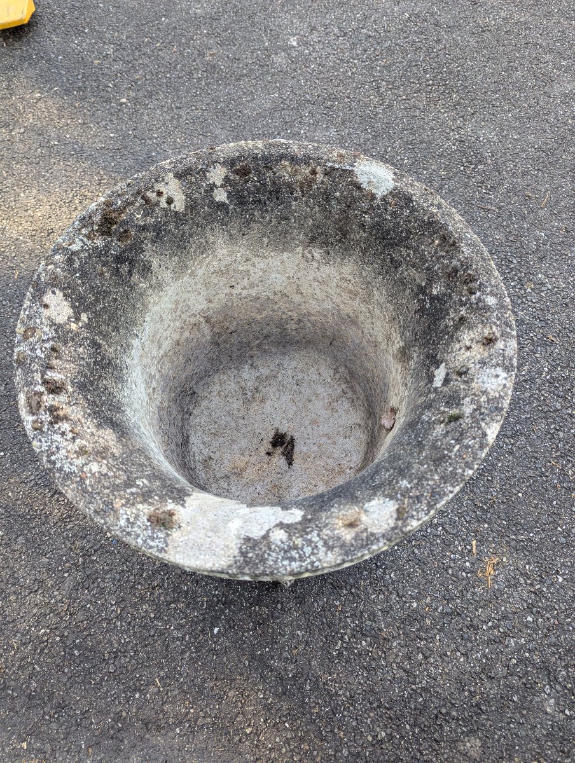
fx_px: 530
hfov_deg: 57.0
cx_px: 288
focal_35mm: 24
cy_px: 382
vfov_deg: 71.5
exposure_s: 1/169
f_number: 1.85
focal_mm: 6.81
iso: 139
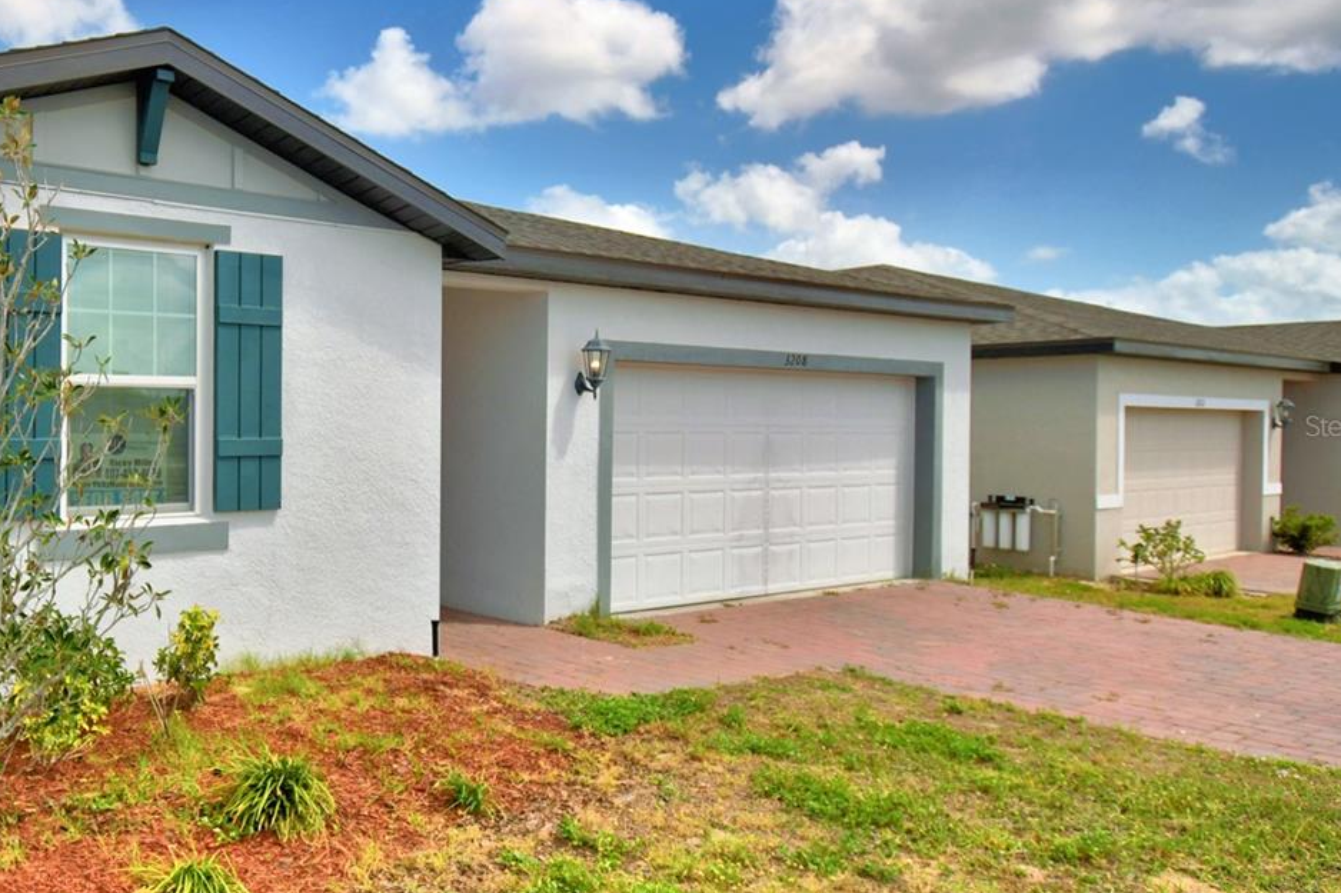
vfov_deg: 44.9
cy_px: 426
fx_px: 1080
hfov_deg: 59.2
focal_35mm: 29
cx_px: 289
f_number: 4.8
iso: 100
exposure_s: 1/1250
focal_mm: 11.5
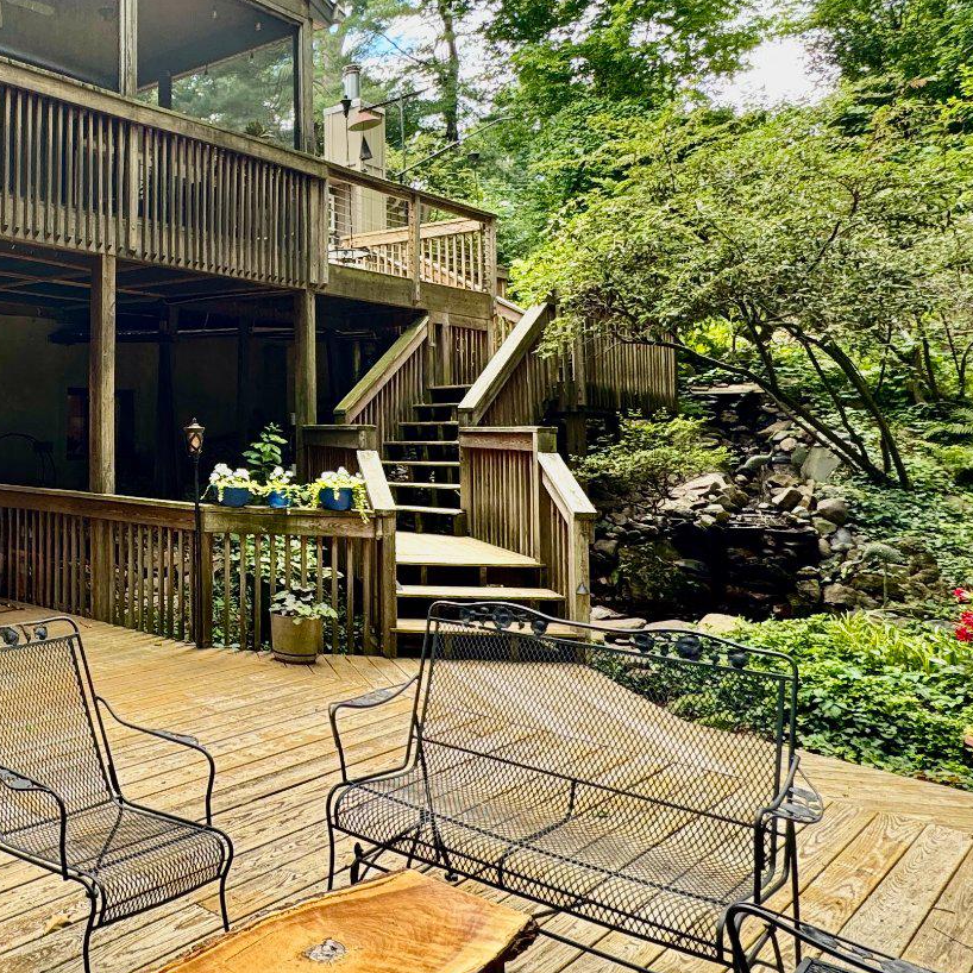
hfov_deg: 45.4
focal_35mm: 31
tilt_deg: +3.5
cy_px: 354
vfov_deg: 51.9
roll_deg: -0.4
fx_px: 986
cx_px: 26
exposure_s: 1/99
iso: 50
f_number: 2.2
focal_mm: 2.22
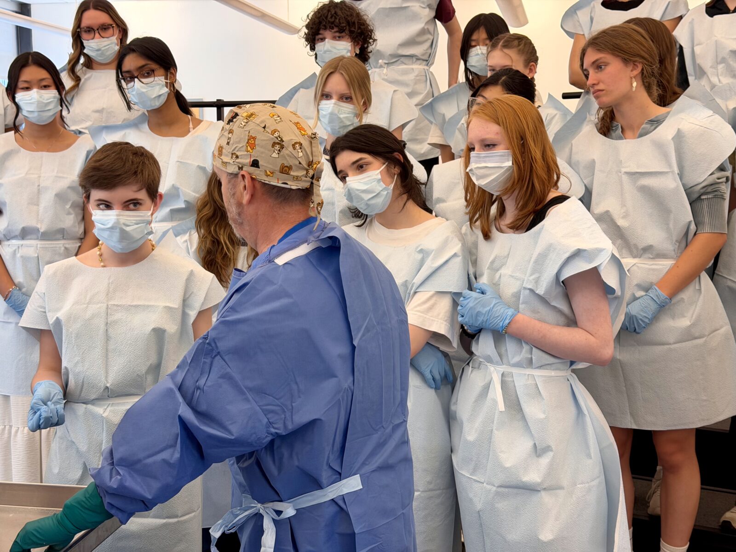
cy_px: 276
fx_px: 1021
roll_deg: +1.3
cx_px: 368
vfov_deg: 30.3
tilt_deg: -5.8
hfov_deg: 39.7
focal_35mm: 48
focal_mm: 6.76
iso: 64
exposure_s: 1/60
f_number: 1.78
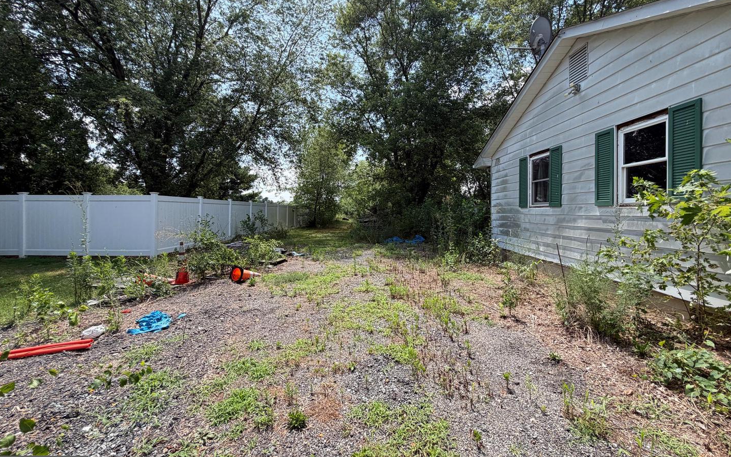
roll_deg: -0.3
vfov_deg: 74.6
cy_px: 208
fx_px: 299
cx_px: 367
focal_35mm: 15
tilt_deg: +0.3
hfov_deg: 101.5
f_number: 2.2
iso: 40
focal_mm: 2.22
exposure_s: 1/502
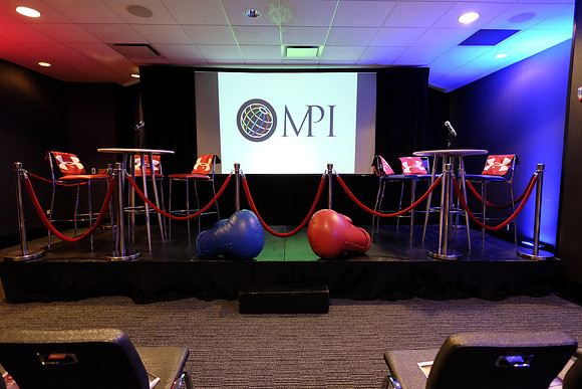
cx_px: 291
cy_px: 194
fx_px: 291
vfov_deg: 67.4
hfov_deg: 90.0
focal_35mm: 18
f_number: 2.8
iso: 3200
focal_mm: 12
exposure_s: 1/50
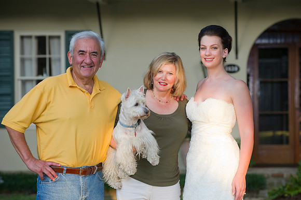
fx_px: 1253
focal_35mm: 150
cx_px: 150
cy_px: 100
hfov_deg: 13.7
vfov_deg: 9.1
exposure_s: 1/80
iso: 400
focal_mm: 150
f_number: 4.5
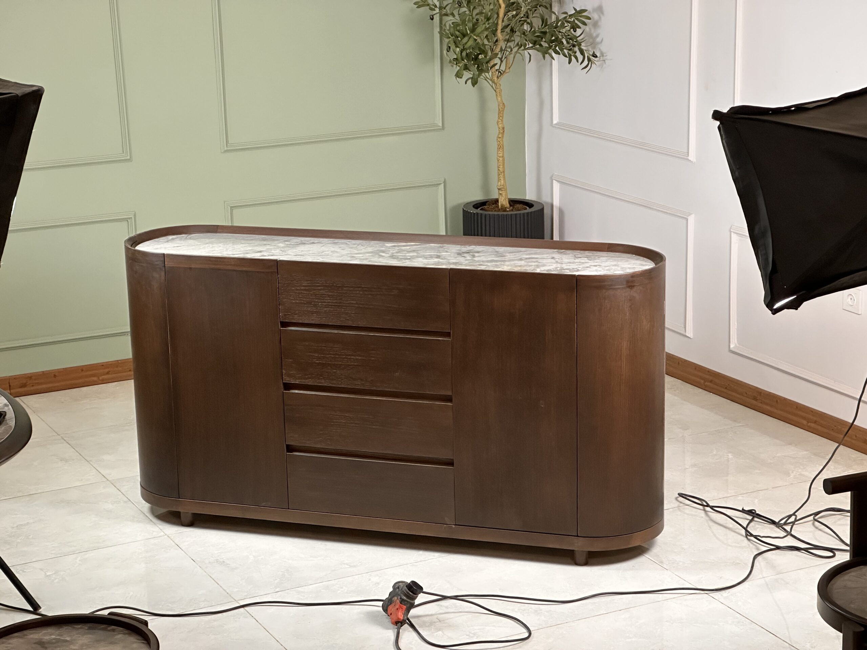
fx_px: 1929
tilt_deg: -15.1
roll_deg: +1.6
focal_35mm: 77
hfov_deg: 25.3
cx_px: 434
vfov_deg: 19.1
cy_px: 325
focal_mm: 9
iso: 250
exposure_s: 1/100
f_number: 2.8
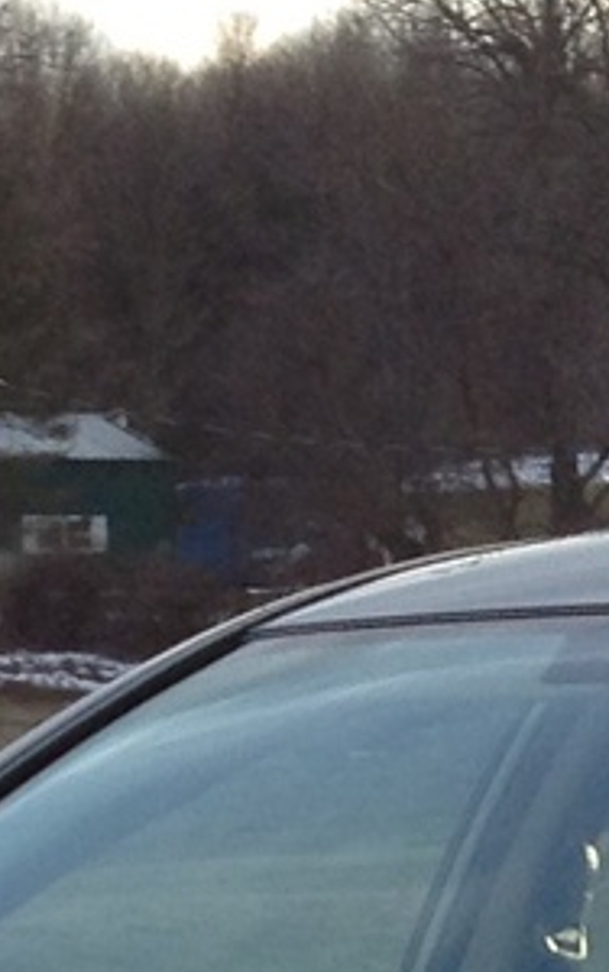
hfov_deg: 7.1
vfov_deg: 10.5
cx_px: 233
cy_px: 1787
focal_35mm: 186
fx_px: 4930
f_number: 2.4
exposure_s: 1/201
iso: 32
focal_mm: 3.3
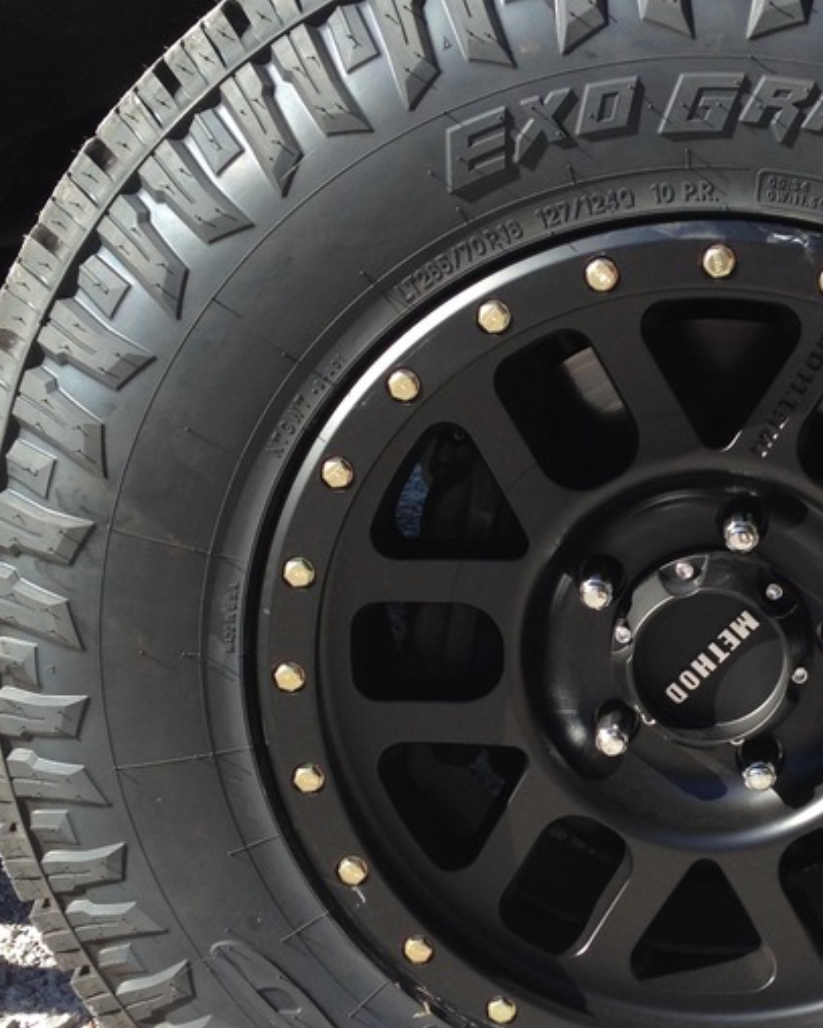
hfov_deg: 23.1
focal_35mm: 65
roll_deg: -1.3
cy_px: 665
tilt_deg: -10.8
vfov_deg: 29.0
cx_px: 677
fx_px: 1978
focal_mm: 4.12
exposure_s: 1/480
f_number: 2.4
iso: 50
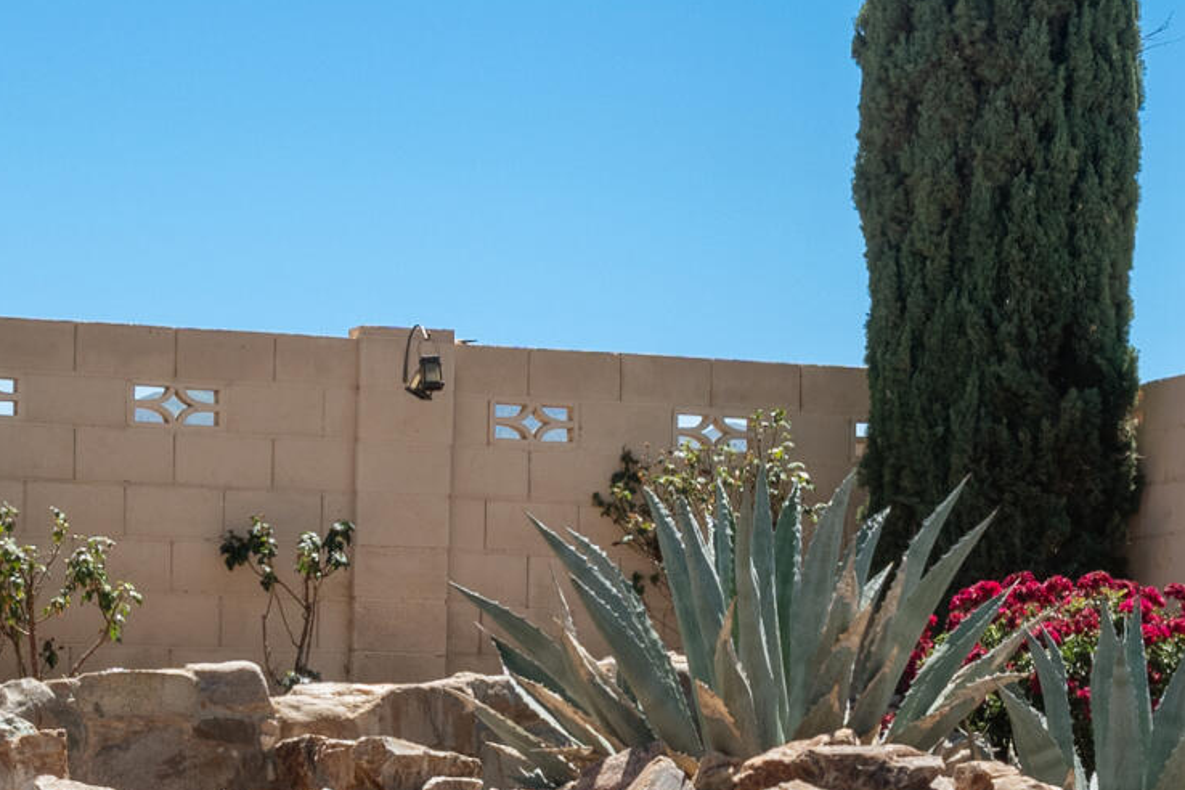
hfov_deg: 16.8
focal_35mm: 122
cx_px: 734
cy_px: 841
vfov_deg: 11.1
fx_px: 4016
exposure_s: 1/1600
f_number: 9
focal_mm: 30
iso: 250
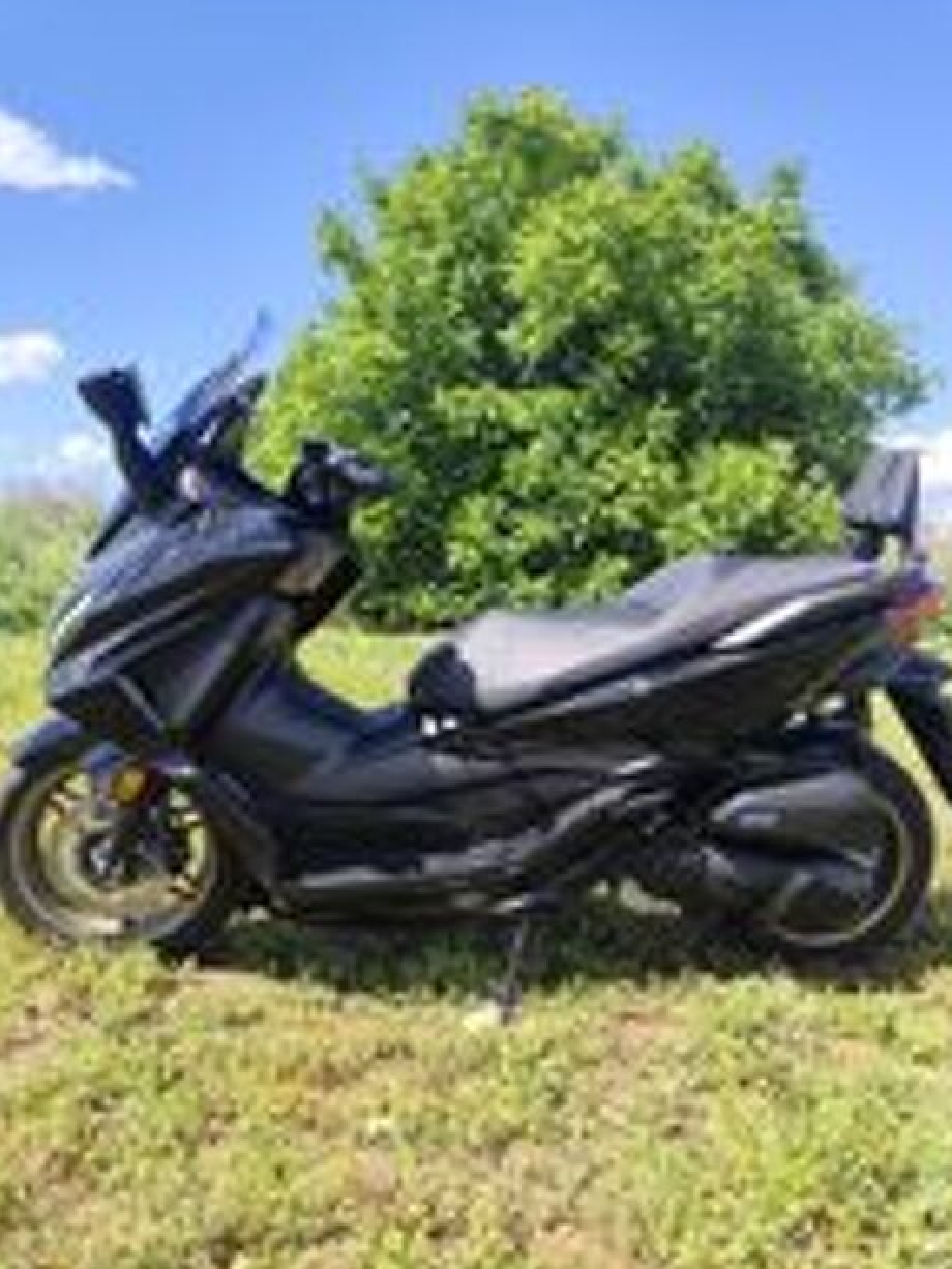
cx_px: 488
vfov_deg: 71.6
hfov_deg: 56.8
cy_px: 642
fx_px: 880
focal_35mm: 24
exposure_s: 1/640
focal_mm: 6.19
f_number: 1.65
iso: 50
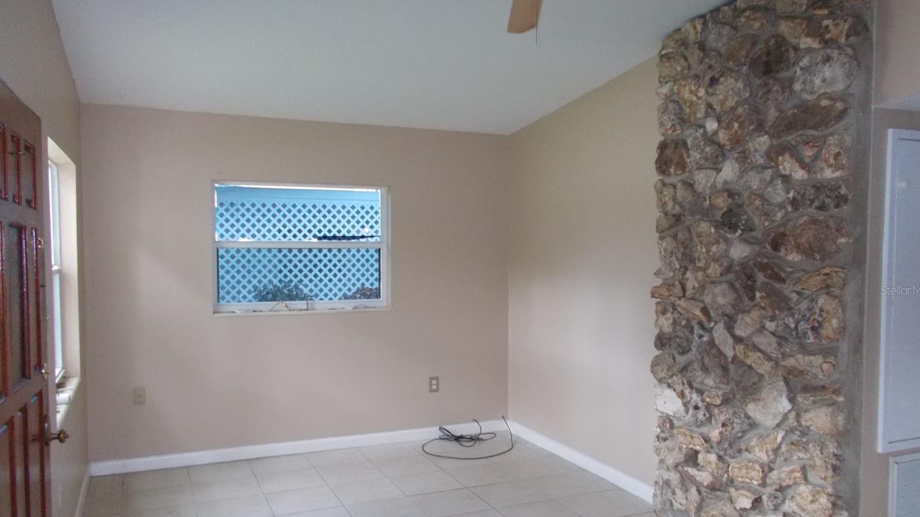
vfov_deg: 40.1
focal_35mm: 29
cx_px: 465
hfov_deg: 66.1
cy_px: 290
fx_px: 707
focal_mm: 4.6
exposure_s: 1/20
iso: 400
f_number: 3.2
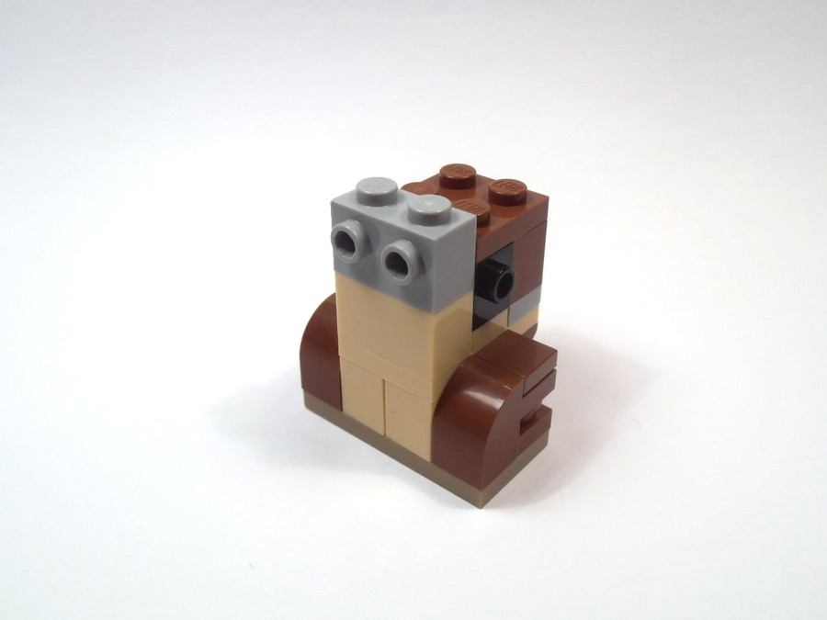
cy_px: 310
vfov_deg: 38.7
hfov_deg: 50.1
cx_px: 414
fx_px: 884
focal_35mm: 37
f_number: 3.9
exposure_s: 1/125
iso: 80
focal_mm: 6.61
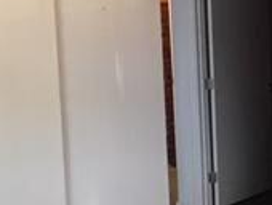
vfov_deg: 13.6
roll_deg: +0.8
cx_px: 304
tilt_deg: -6.9
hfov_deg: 17.4
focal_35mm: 109
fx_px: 858
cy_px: 102
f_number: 2.2
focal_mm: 4.15
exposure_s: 1/30
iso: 160
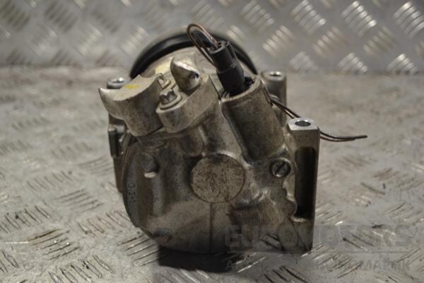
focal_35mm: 52
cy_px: 142
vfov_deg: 25.8
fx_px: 618
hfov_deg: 37.9
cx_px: 212
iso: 160
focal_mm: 35
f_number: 5
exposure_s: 1/30
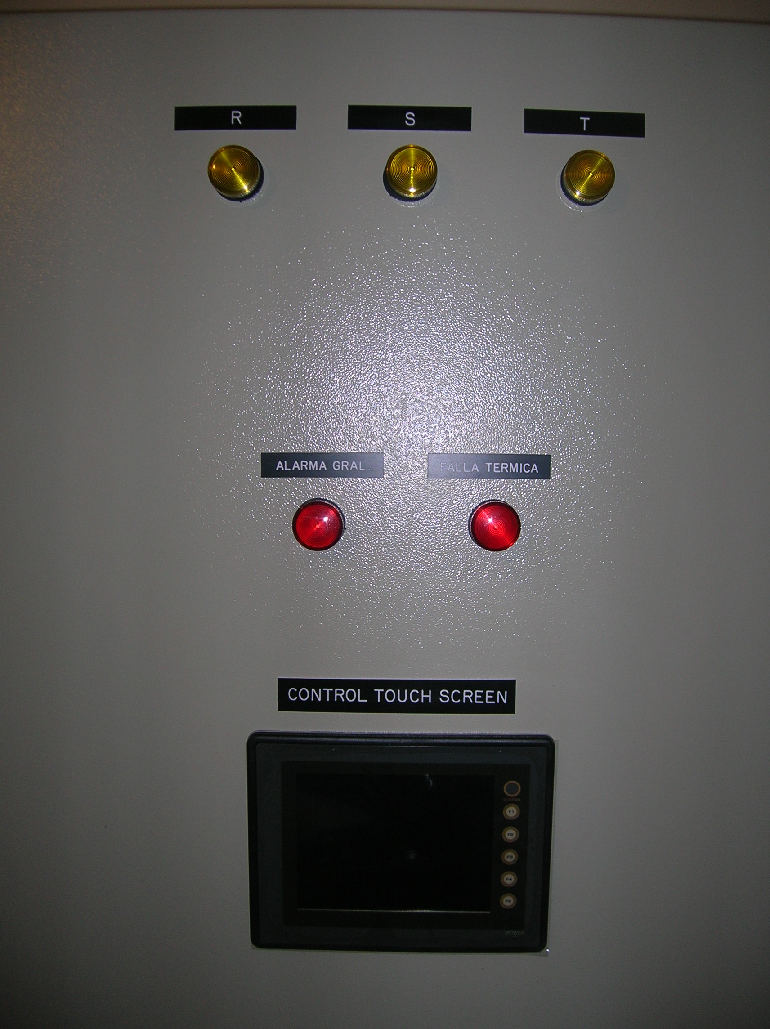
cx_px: 385
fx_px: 1010
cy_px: 514
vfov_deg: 54.0
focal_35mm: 34
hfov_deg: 41.7
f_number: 2.9
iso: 50
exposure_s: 1/60.1
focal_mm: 5.7
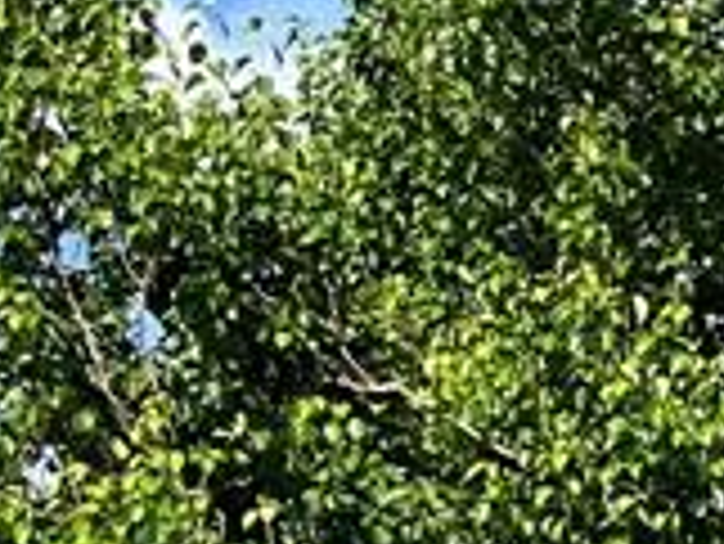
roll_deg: +0.9
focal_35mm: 165
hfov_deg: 10.1
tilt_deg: +7.0
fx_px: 3454
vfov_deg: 8.0
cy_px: 1538
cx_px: 1839
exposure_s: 1/2179
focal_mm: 5.1
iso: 50
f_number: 1.6
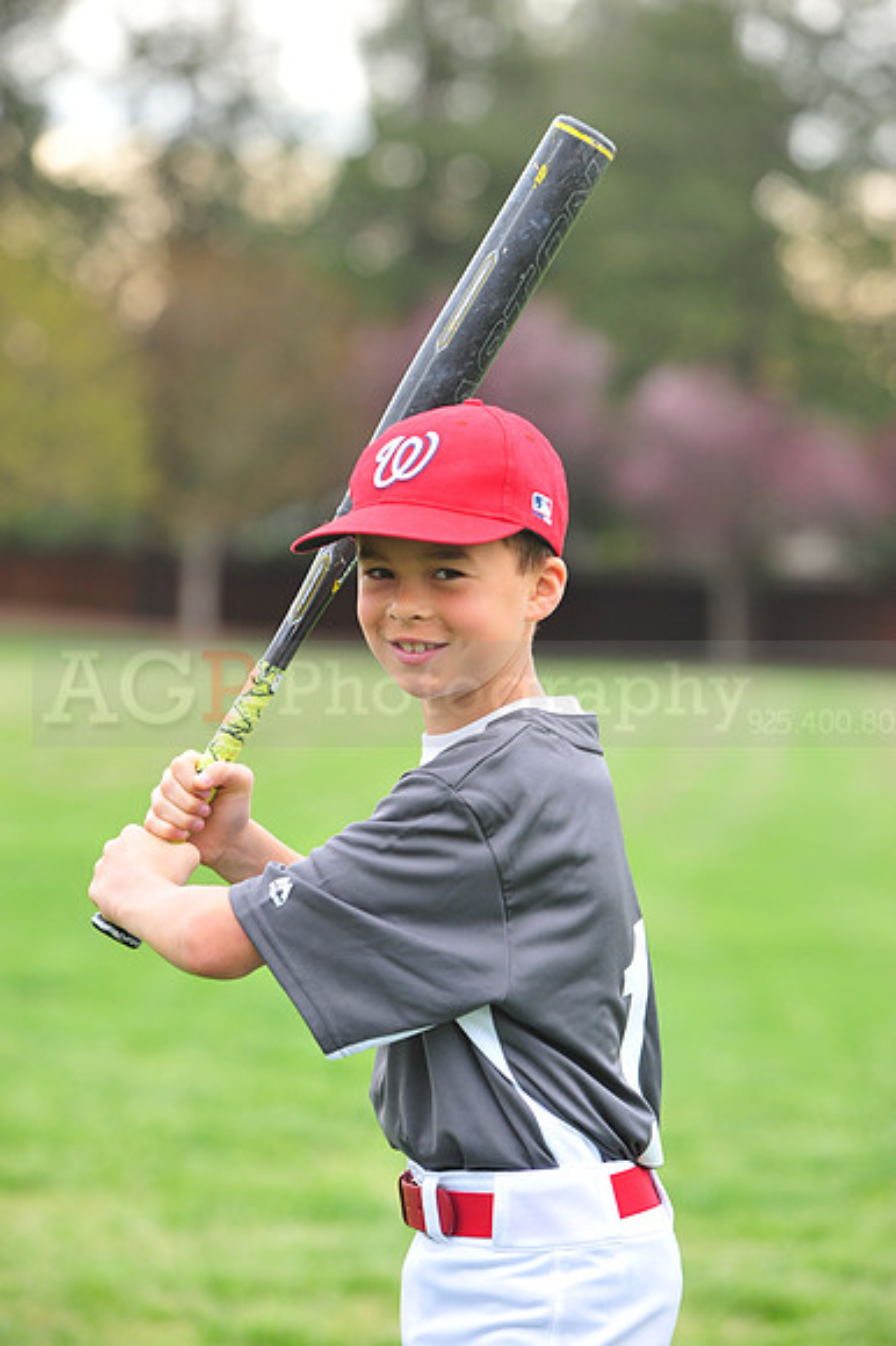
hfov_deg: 9.5
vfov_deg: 14.2
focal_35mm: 145
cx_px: 448
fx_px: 5419
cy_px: 673
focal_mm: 145
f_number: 5
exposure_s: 1/250
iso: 400
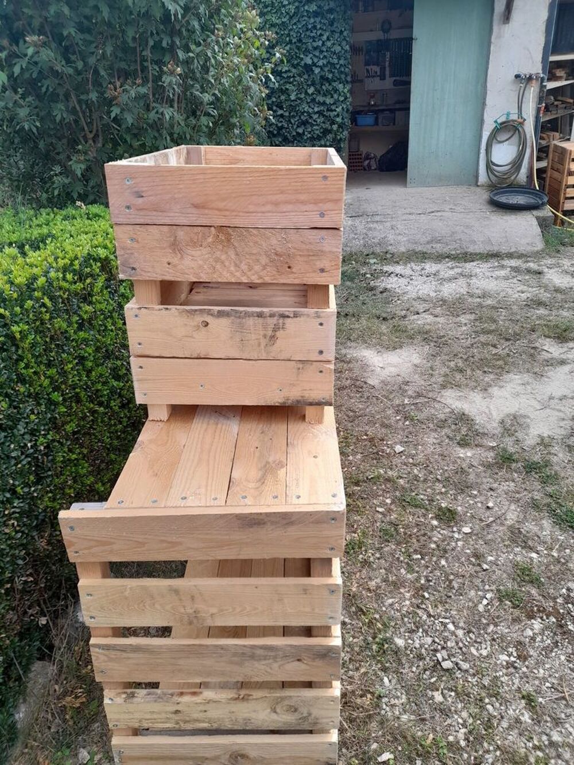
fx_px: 553
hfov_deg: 54.9
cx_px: 287
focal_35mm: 25
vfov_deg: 69.4
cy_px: 382
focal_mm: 4.6
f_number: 2
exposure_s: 1/100
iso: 20
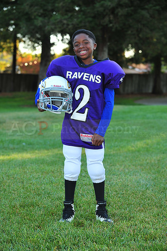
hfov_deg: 15.9
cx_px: 84
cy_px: 126
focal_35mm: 86
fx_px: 599
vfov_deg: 23.7
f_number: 4.5
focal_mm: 86
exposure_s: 1/80
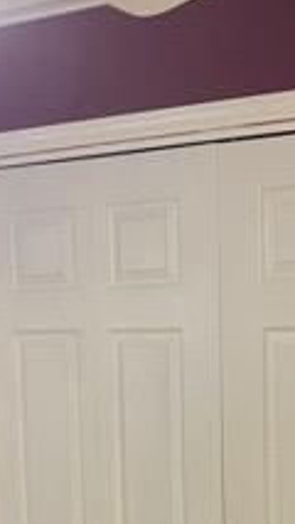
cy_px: 499
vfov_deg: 24.1
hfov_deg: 14.2
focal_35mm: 85
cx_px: 66
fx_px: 1181
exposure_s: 1/60
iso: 400
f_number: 1.6
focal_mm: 5.1
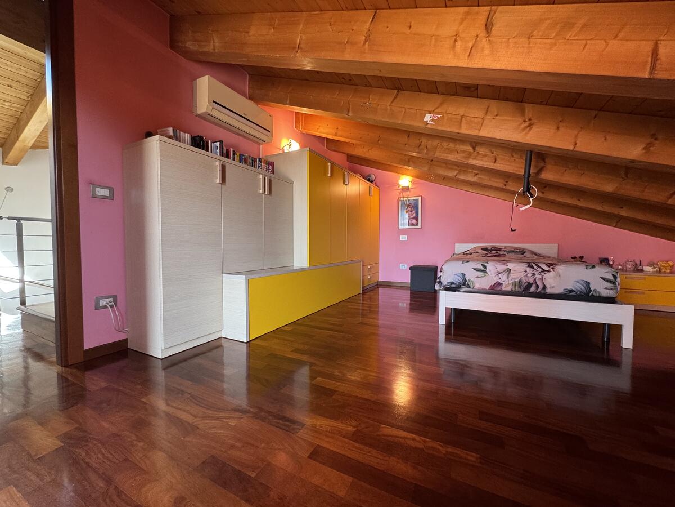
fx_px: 273
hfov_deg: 102.1
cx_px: 338
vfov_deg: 85.7
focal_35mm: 14
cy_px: 254
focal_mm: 2.22
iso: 250
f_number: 2.2
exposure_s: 1/100
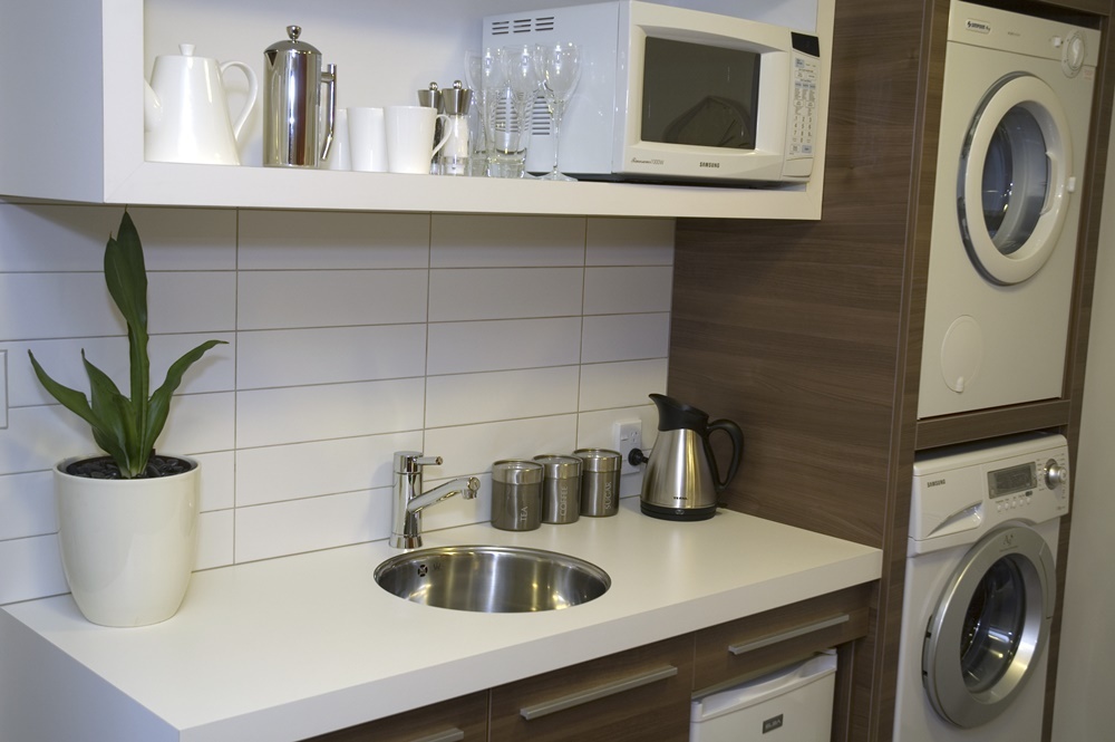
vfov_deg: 30.8
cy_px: 371
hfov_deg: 45.0
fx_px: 1346
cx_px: 558
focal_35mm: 44
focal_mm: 29
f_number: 4.8
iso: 200
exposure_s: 1/10
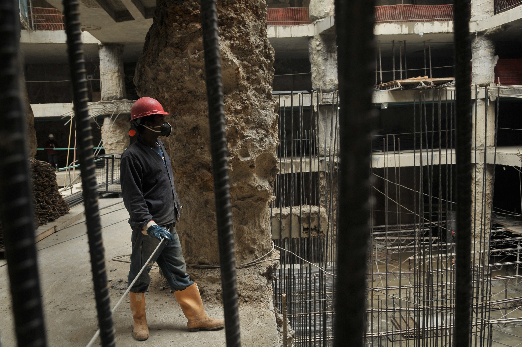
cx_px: 244
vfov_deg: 46.9
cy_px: 161
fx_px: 399
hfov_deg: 66.3
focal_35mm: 28
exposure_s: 1/250
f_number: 2.8
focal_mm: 17
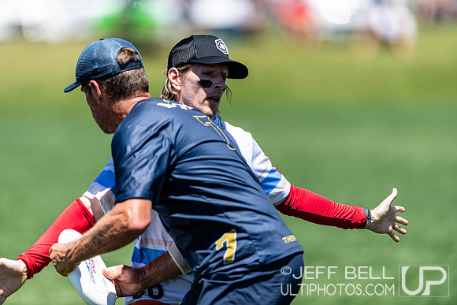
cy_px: 152
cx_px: 228
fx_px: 5079
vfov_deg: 3.4
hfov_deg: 5.2
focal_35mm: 400
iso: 100
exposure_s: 1/1600
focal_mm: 400
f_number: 2.8
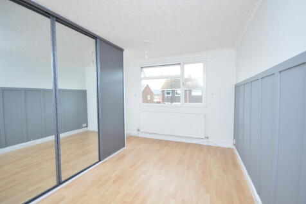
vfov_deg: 77.3
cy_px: 102
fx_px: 127
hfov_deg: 100.4
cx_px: 153
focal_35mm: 15
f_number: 5
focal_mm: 10
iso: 400
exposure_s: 1/100
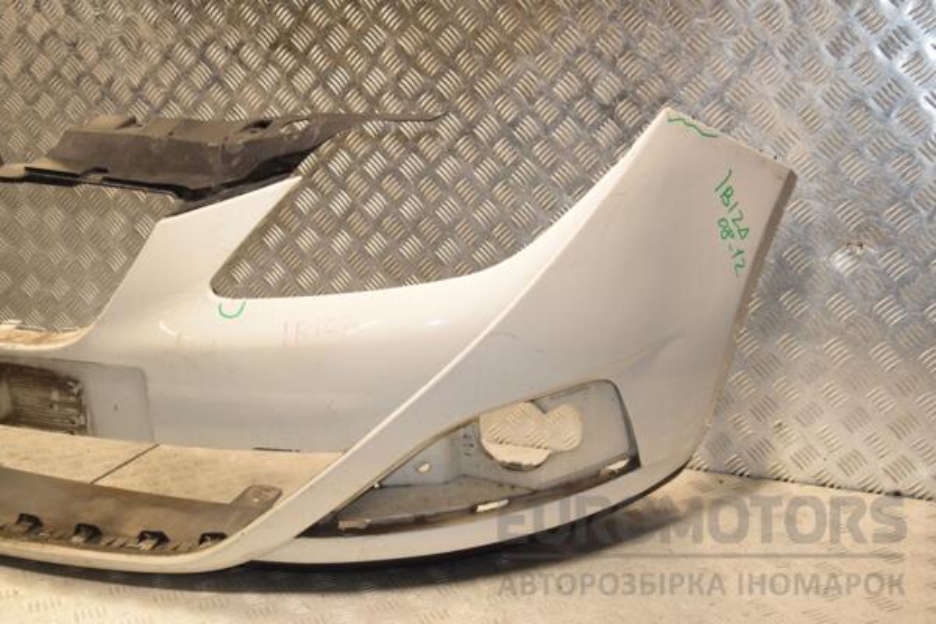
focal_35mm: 45
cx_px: 468
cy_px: 312
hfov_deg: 43.6
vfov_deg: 29.9
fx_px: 1170
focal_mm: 30
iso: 800
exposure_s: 1/200
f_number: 6.3
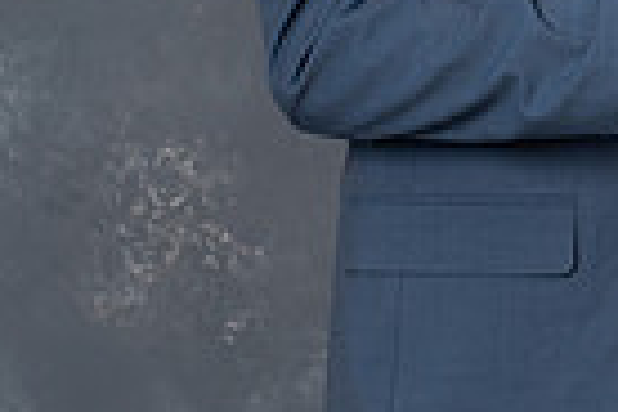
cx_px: 1016
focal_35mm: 304
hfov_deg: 6.7
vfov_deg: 4.5
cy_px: -190
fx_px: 5218
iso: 200
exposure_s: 1/160
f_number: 5.6
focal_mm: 62
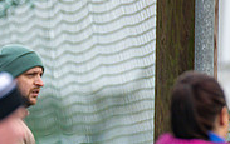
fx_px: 9103
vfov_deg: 0.9
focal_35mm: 1450
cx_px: -96
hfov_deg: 1.4
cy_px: 212
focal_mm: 300
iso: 400
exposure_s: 1/1600
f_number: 2.8
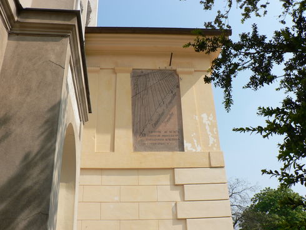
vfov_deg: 40.7
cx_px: 153
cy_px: 115
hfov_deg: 52.6
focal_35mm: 35
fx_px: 310
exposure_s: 1/320
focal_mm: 6
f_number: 5.6
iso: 64
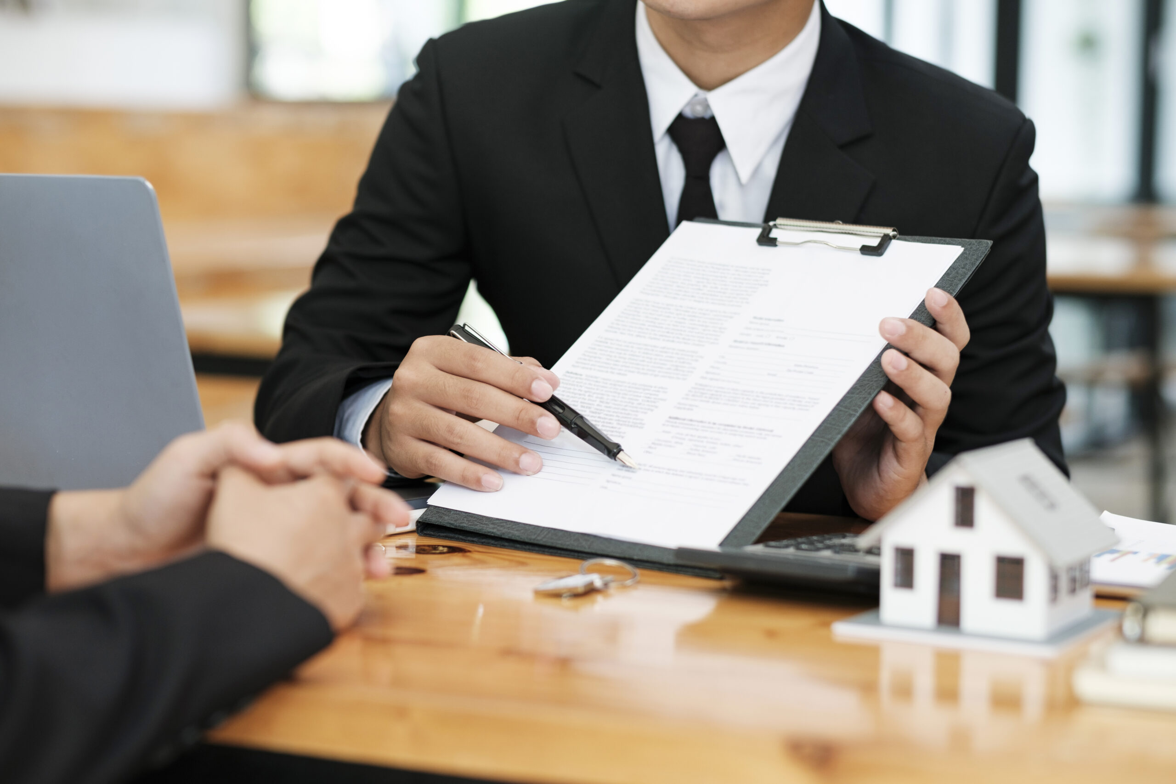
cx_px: 588
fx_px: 2450
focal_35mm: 75
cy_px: 392
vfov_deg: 18.2
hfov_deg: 27.0
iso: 200
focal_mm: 50
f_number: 2
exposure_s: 1/250
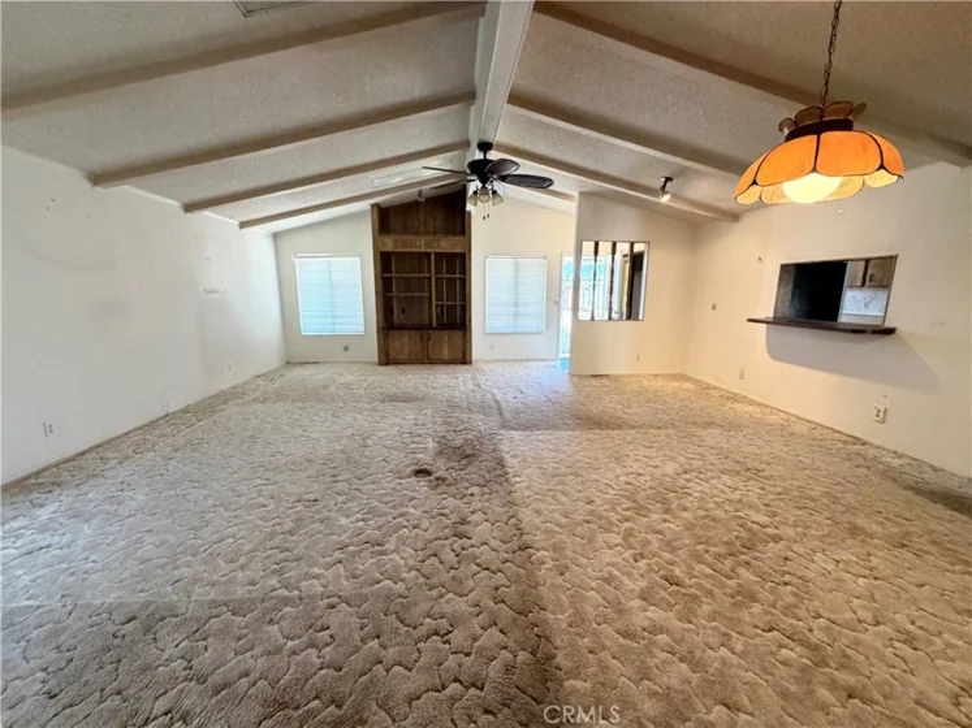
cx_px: 486
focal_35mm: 14
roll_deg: -0.4
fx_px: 393
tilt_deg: -10.4
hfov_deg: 102.1
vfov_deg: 85.7
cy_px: 364
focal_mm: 2.22
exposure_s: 1/60
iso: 500
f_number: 2.2
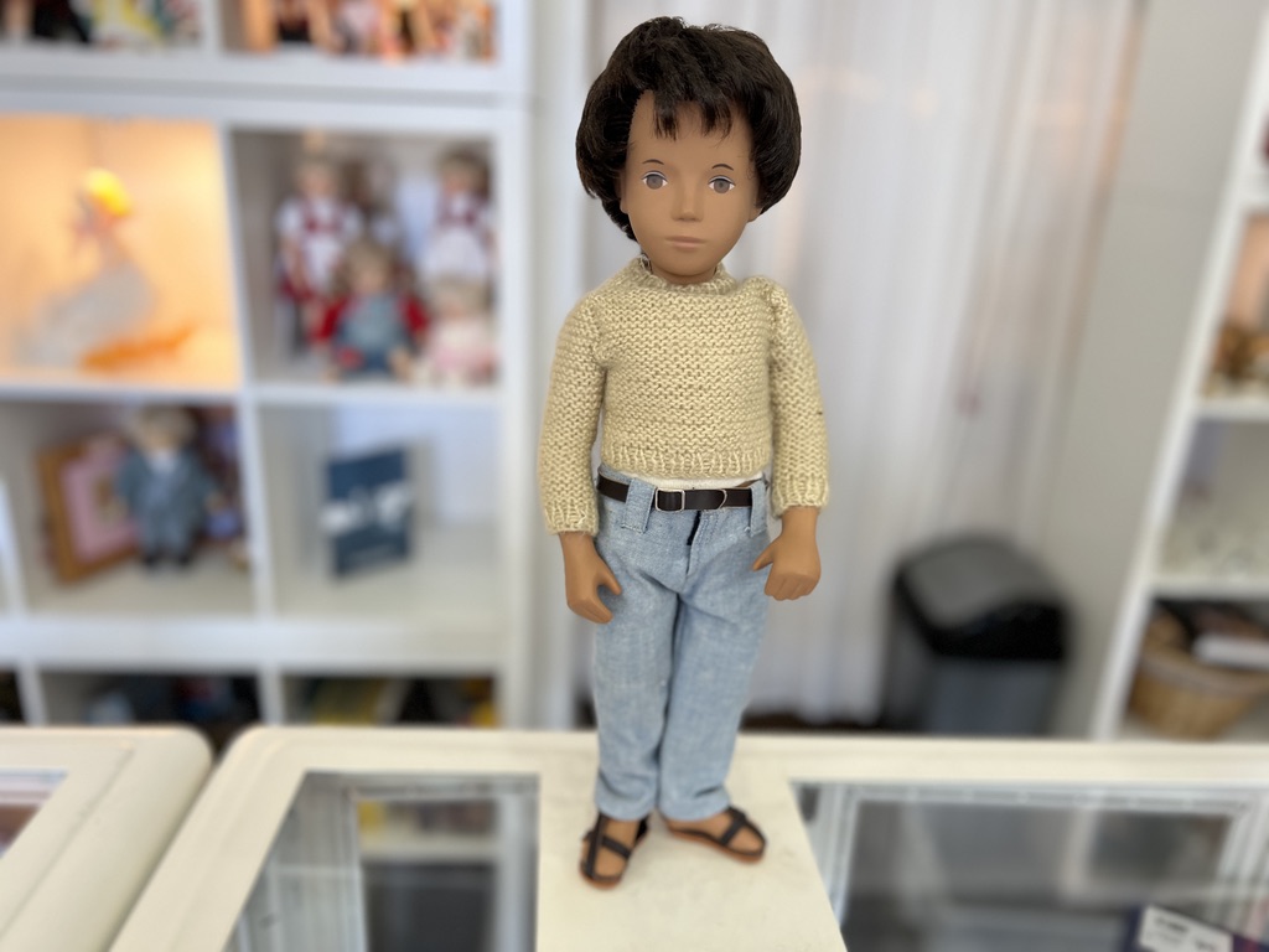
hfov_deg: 67.3
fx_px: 953
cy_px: 476
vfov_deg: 53.1
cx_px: 634
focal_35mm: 26
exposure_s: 1/74
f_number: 1.5
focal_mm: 5.7
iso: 125
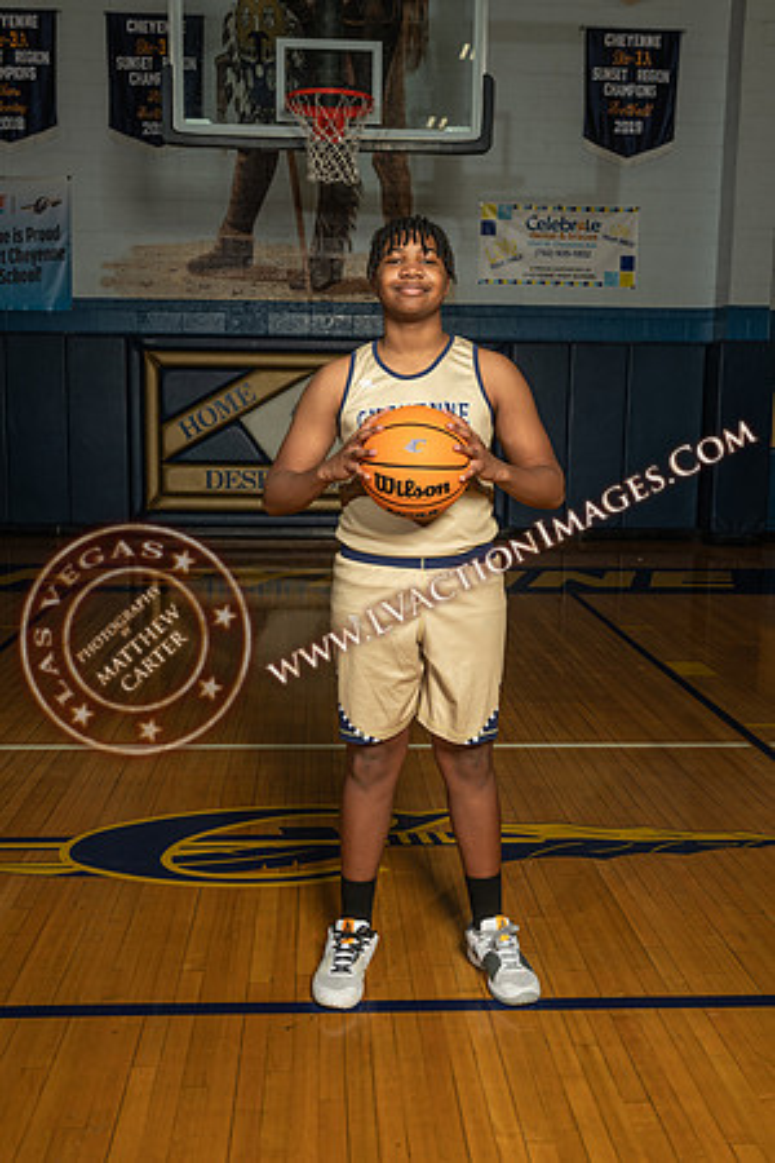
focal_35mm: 36
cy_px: 582
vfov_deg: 53.1
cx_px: 388
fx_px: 1162
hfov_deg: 36.9
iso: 125
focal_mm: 36
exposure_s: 1/125
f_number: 7.1
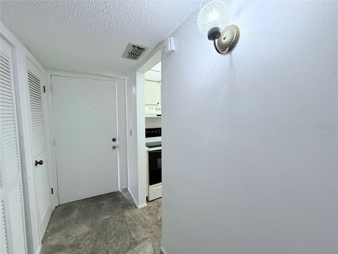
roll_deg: -0.3
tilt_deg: -6.0
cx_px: 169
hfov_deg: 102.1
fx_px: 137
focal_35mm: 14
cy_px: 127
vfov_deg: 85.7
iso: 320
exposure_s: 1/120
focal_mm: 2.22
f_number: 2.2
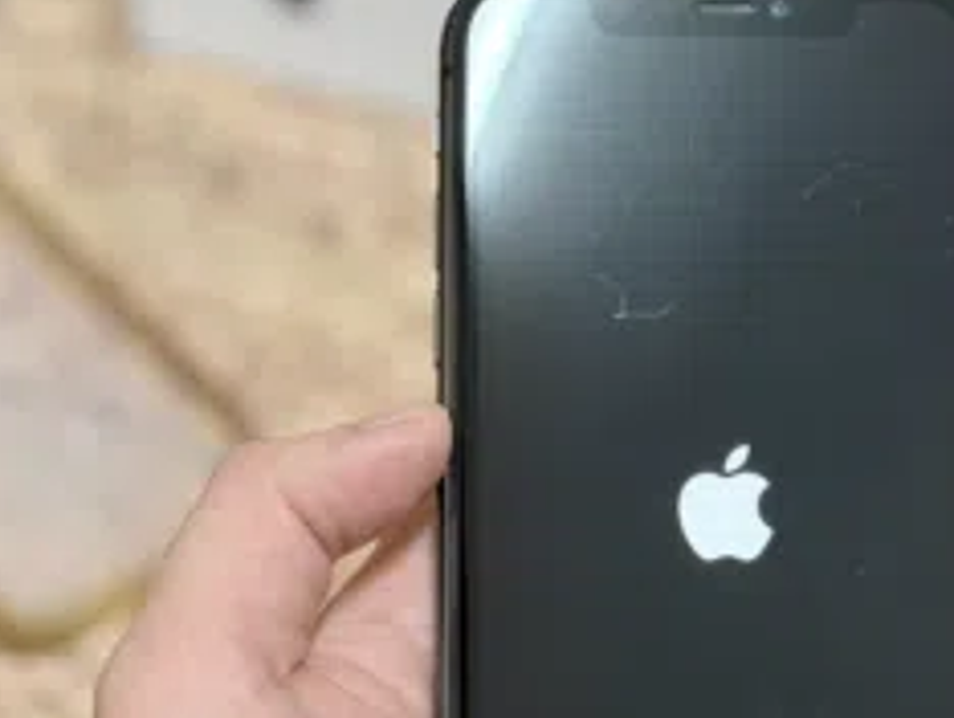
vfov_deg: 17.9
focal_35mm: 82
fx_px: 2262
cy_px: 510
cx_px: 530
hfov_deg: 23.8
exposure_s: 1/33
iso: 200
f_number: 1.78
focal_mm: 6.76
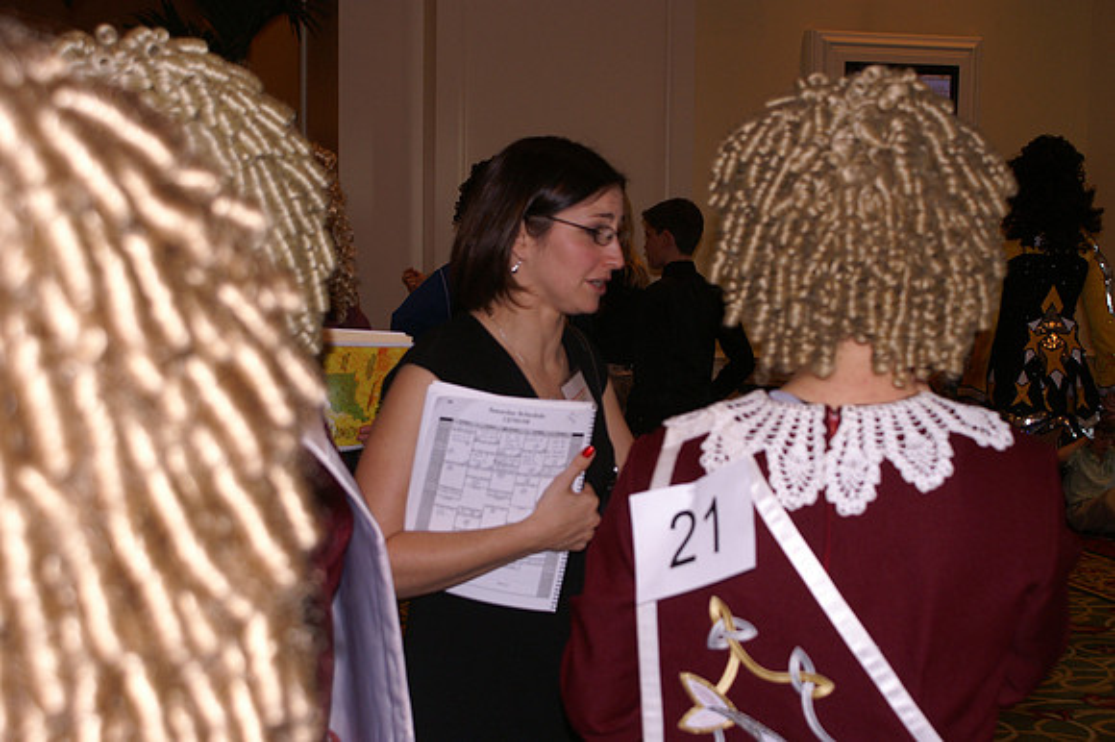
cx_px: 558
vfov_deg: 25.7
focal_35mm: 52
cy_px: 371
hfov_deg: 37.9
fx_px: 1625
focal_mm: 35
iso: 400
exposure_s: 1/60
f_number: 5.6
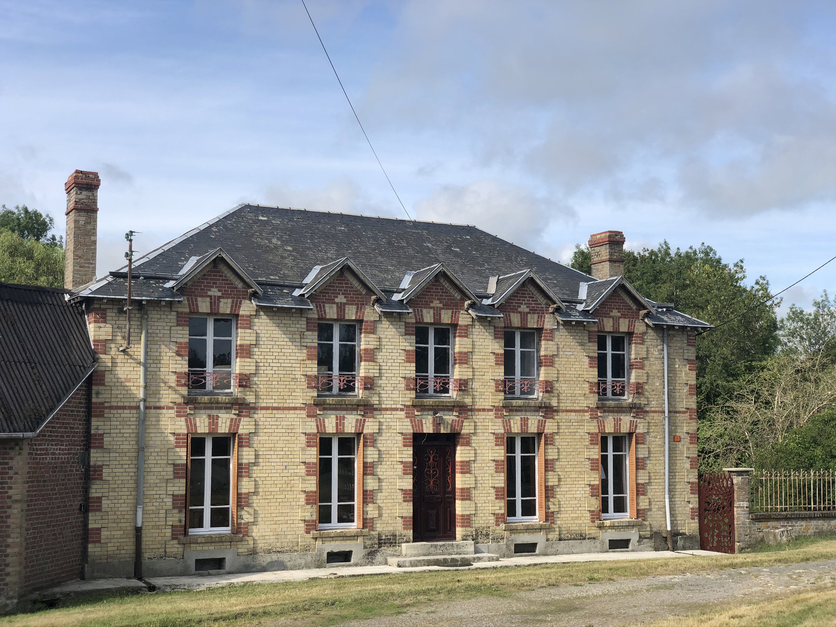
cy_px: 314
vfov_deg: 28.0
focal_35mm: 52
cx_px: 418
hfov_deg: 36.8
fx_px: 1256
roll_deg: -0.2
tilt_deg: +6.6
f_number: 2.4
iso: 16
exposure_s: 1/1021
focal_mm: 6
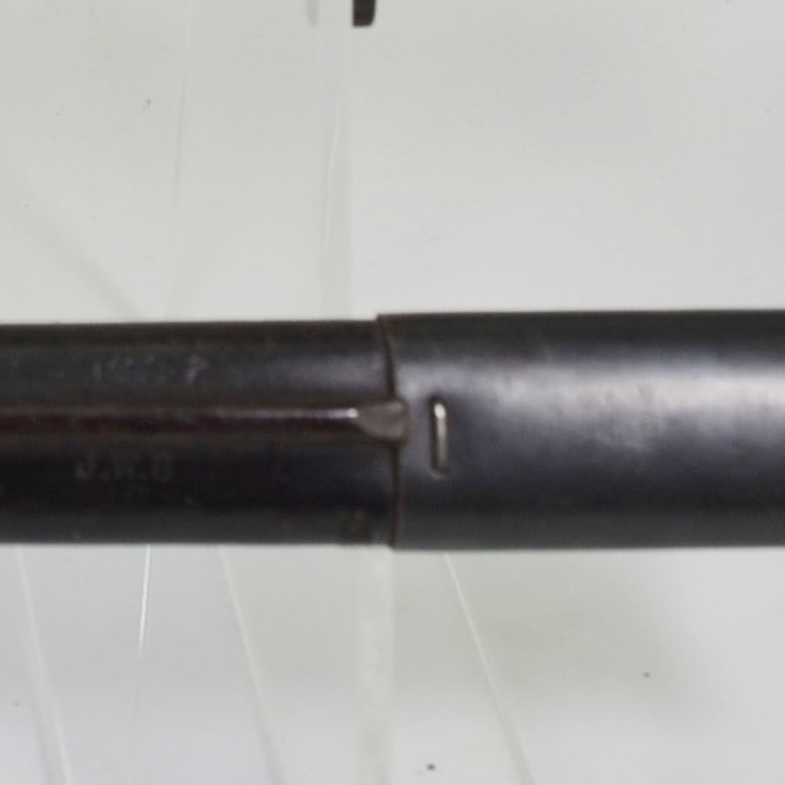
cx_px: -601
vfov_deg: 10.9
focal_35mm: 158
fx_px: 4054
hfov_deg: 10.4
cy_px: -145
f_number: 6.3
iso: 200
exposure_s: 1/160
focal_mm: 26
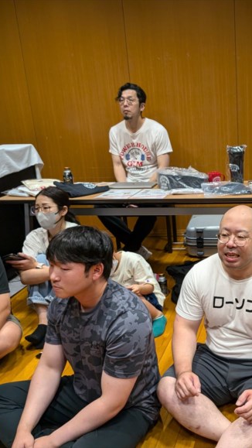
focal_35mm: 35
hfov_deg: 31.5
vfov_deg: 56.6
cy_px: 224
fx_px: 415
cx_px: 244
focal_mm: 4.53
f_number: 1.7
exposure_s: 1/120
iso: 484
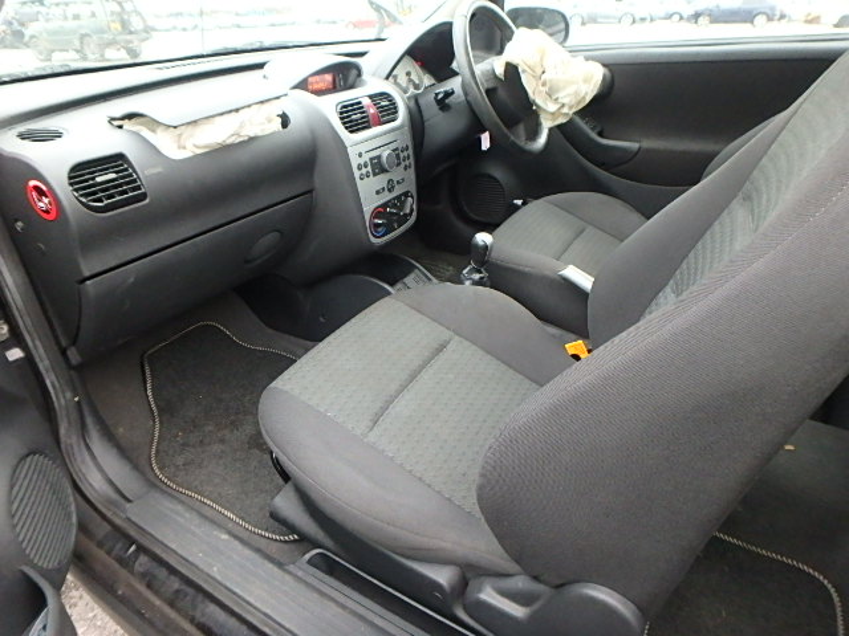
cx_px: 424
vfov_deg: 63.4
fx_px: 515
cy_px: 318
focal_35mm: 21
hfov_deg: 79.0
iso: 800
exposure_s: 1/30
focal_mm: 3.7
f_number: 3.5
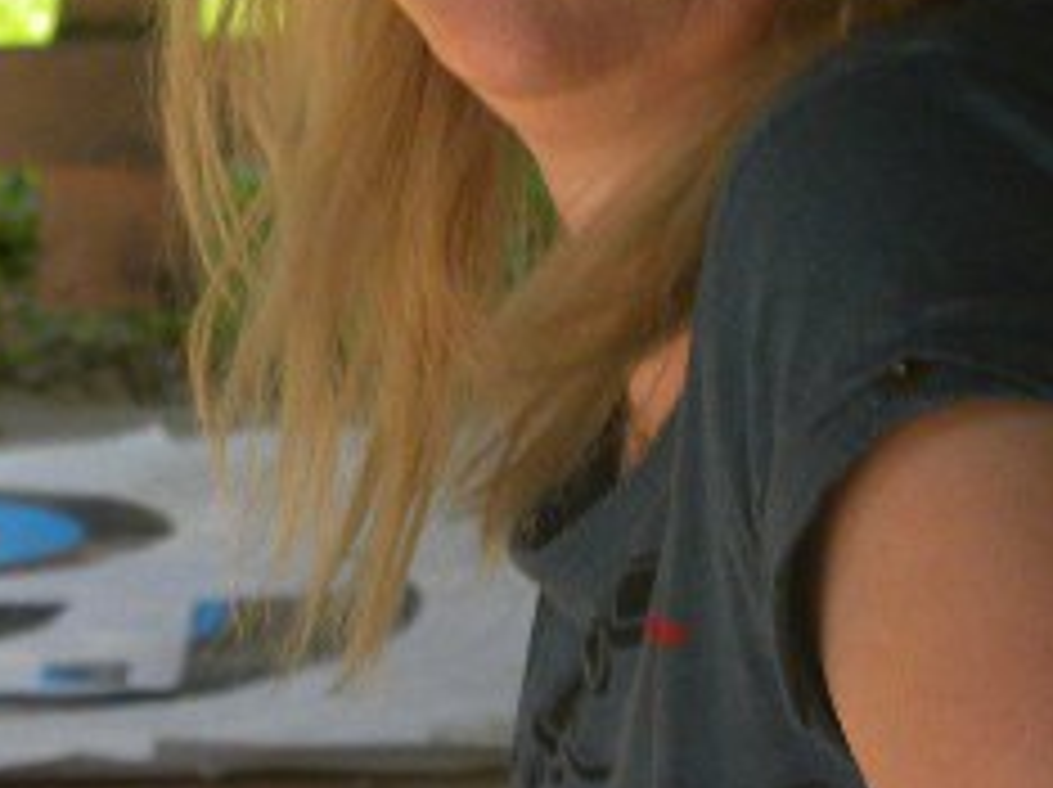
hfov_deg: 5.6
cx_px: 702
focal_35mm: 353
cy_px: -212
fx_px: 10727
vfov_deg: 4.2
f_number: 4.5
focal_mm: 23
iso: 146
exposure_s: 1/212
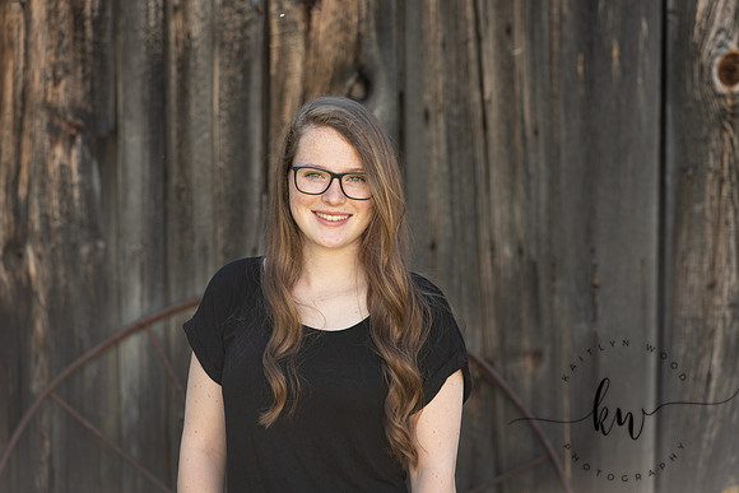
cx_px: 370
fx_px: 3903
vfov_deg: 7.2
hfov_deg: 10.8
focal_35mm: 190
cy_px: 246
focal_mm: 185
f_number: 5.6
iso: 400
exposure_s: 1/200
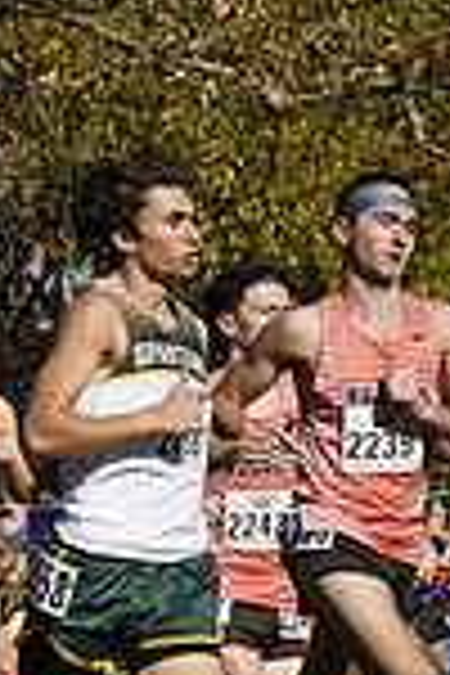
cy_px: 461
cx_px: -765
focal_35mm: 271
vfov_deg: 7.6
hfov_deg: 4.9
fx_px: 5081
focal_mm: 70
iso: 800
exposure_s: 1/2500
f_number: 8
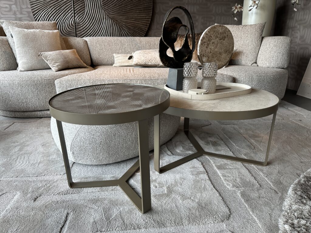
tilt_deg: -16.8
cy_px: 116
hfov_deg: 71.6
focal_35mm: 24
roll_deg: +0.6
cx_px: 156
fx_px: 216
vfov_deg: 56.8
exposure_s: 1/177
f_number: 1.78
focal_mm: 6.86
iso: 64
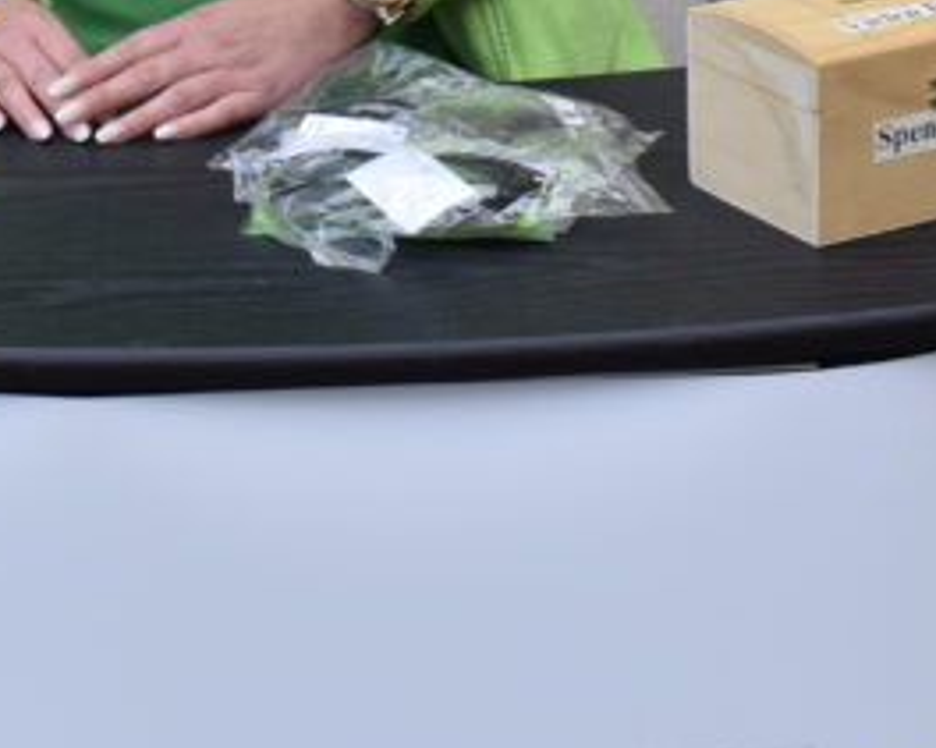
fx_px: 3484
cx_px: -50
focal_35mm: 126
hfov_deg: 15.0
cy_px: -324
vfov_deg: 11.8
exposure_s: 1/250
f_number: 8
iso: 220
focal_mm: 23
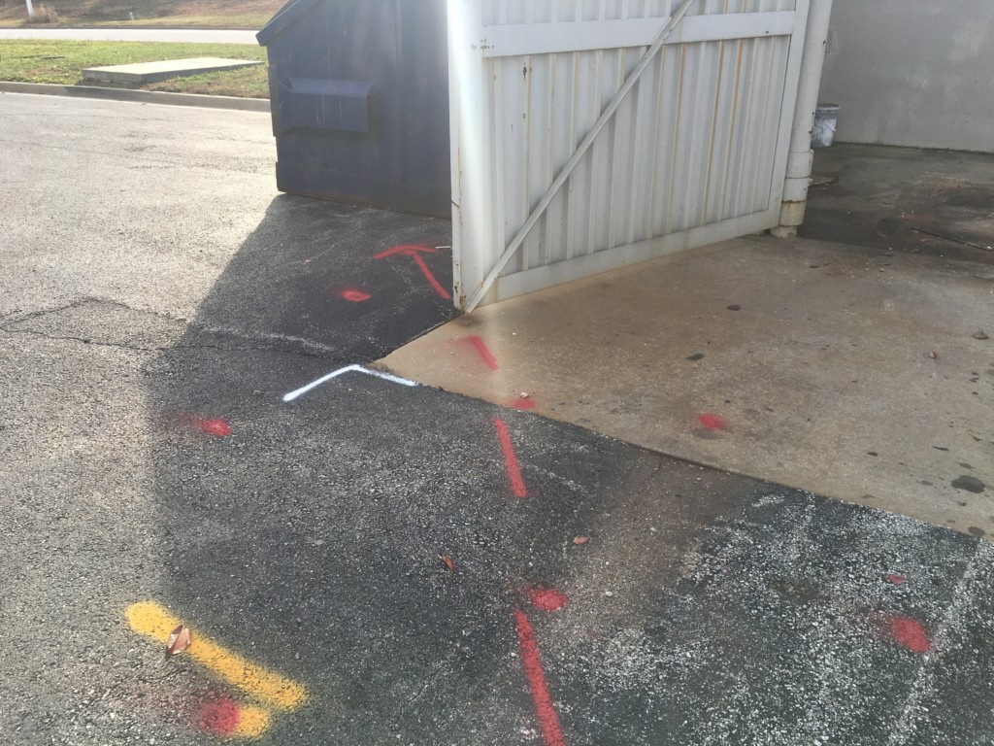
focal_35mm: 29
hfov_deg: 61.7
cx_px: 497
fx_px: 833
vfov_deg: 48.2
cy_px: 373
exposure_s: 1/668
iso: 25
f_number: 2.2
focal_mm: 4.15
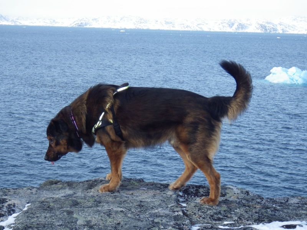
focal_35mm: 77
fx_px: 683
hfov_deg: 25.3
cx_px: 154
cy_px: 115
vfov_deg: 19.1
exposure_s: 1/250
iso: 125
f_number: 4.8
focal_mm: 13.7
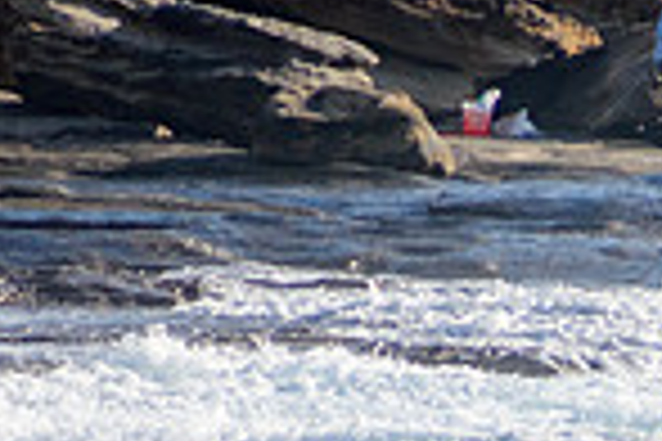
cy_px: 655
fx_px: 44277
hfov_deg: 0.9
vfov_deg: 0.6
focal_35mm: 2408
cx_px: 977
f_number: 5.6
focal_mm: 400
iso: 360
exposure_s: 1/2000
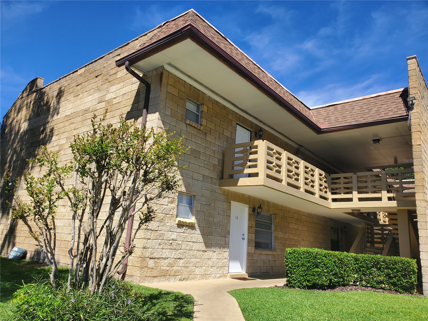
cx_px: 214
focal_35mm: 26
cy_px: 160
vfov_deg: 53.1
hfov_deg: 67.3
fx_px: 321
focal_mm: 4.3
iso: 50
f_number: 2.4
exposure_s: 1/1457
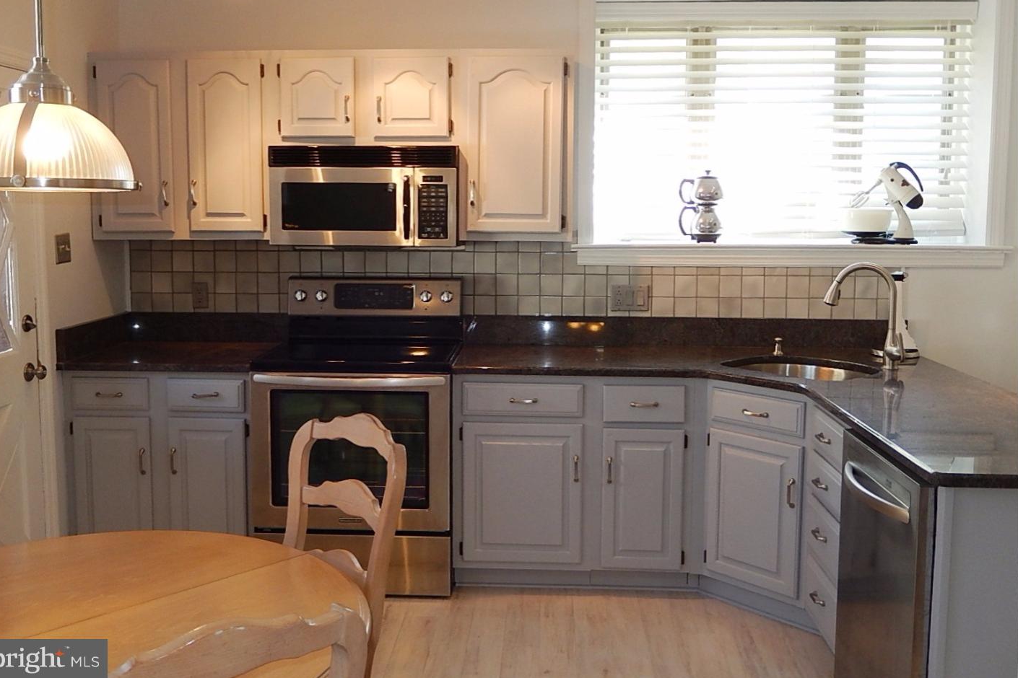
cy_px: 291
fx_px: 961
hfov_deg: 55.8
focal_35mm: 34
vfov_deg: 38.8
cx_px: 501
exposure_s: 1/30
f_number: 3.8
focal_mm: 5.7
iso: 140
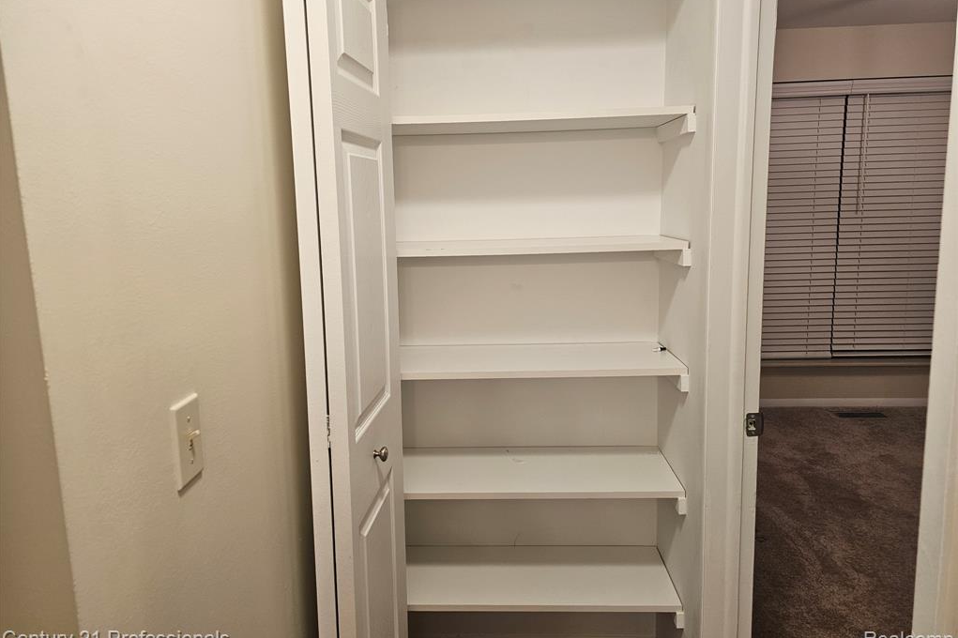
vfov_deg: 53.0
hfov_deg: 73.8
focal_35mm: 24
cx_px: 479
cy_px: 294
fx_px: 638
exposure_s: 1/120
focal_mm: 6.3
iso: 160
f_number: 1.7
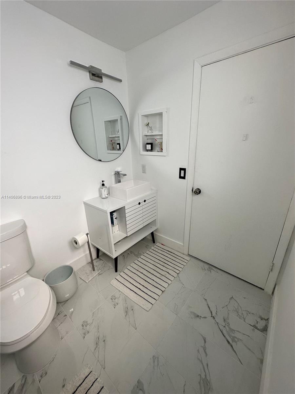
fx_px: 159
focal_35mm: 14
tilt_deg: -20.0
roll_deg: +1.6
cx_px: 148
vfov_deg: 102.1
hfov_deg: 85.7
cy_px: 197
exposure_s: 1/99
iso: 80
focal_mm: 2.22
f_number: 2.2
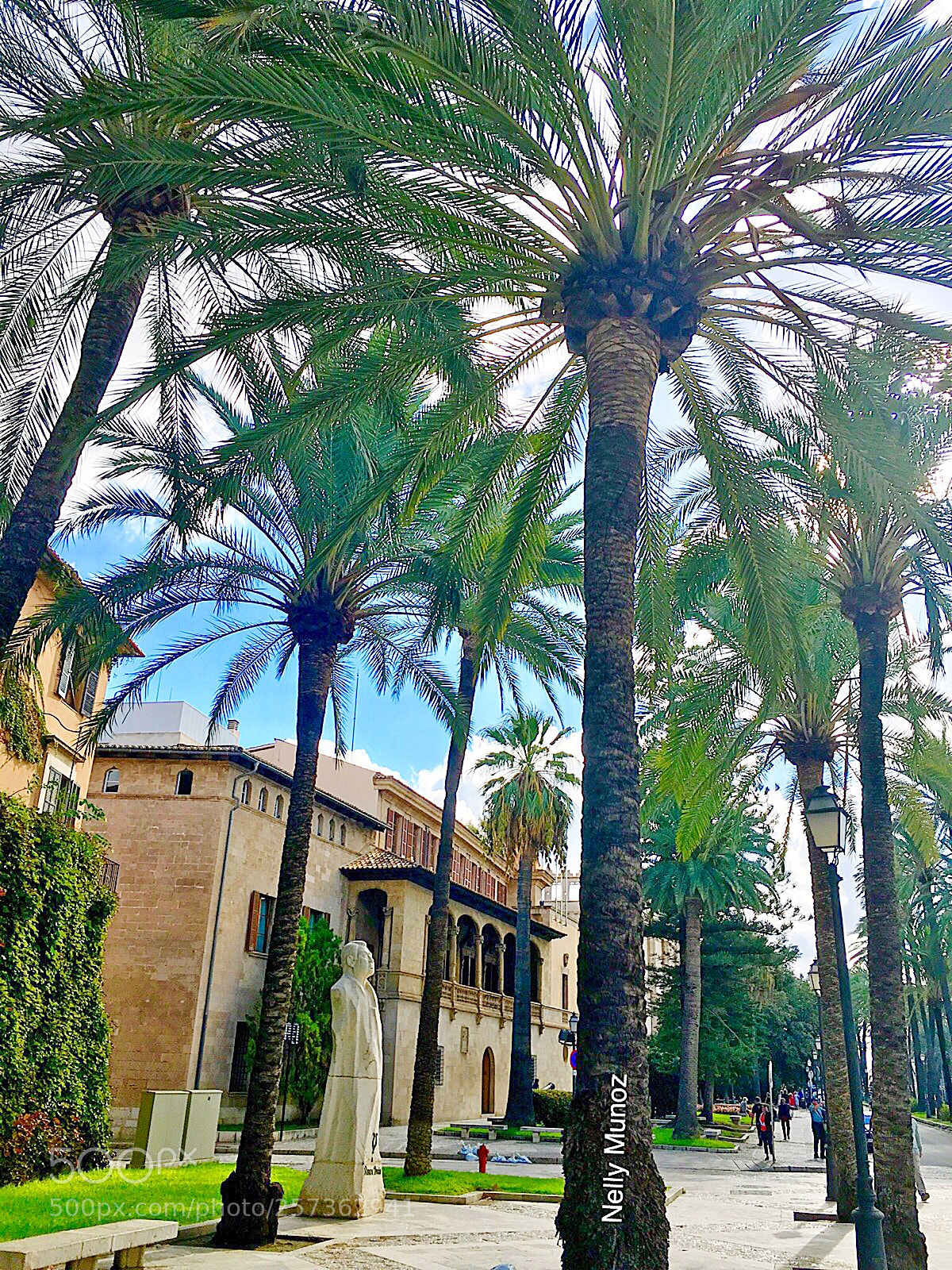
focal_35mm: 29
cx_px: 476
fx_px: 1063
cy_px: 635
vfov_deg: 61.7
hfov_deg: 48.2
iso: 25
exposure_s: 1/1451
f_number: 2.2
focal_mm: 4.15
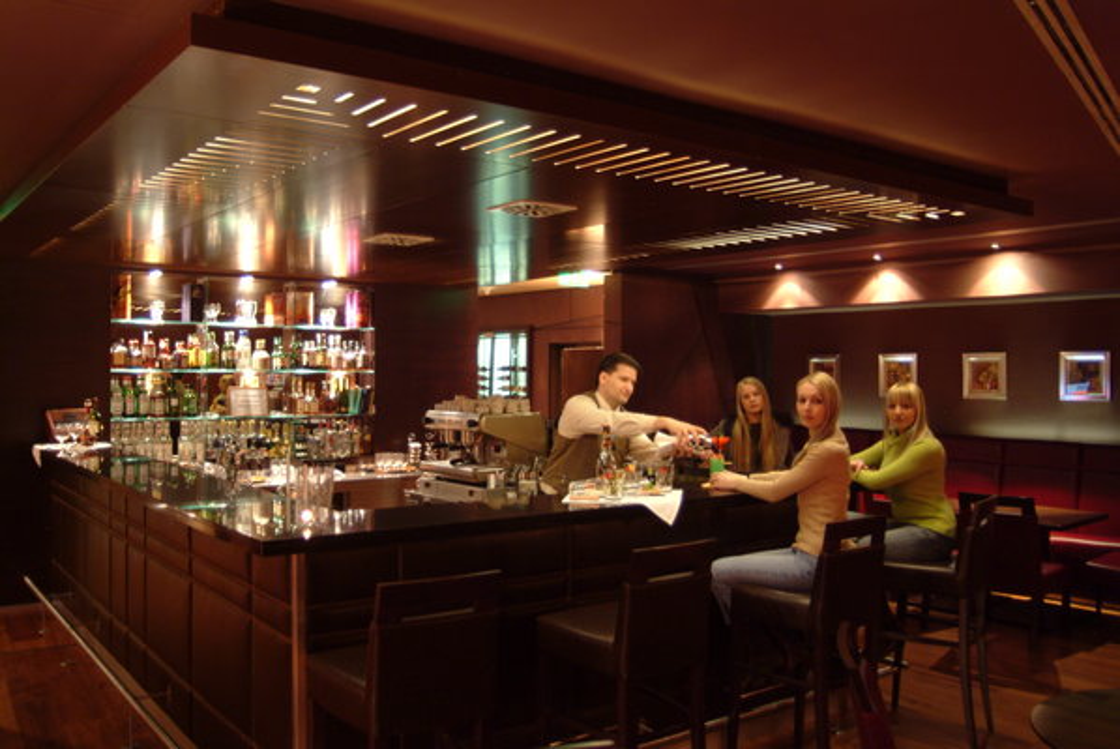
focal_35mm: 28
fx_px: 888
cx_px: 560
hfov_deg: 64.5
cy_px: 374
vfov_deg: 45.8
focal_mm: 19
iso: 400
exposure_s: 1/1.5
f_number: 3.5
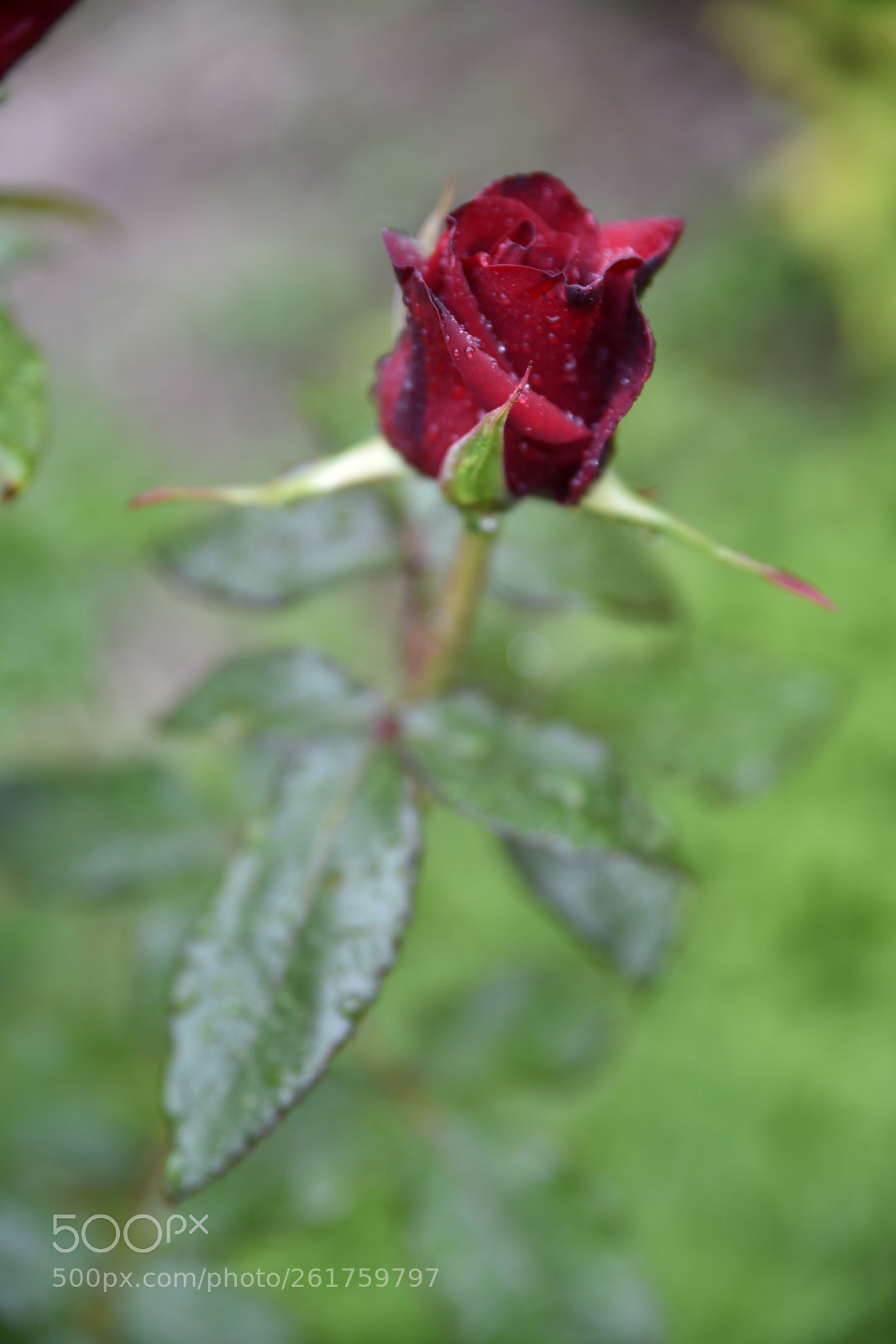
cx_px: 448
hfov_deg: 20.6
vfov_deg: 30.5
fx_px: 2463
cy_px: 672
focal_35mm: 66
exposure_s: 1/200
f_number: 2.8
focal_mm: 66
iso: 100
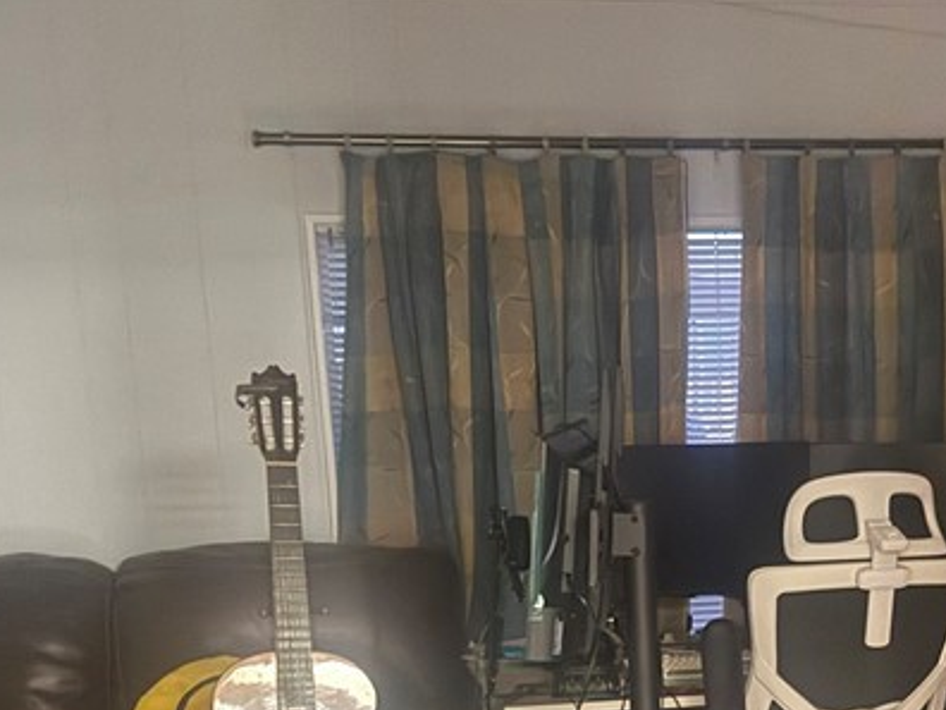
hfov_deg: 30.6
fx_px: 1694
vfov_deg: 22.3
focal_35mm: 62
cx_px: 733
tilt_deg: -13.1
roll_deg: +0.3
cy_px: 794
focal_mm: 6.76
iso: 2500
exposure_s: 1/9
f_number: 1.78
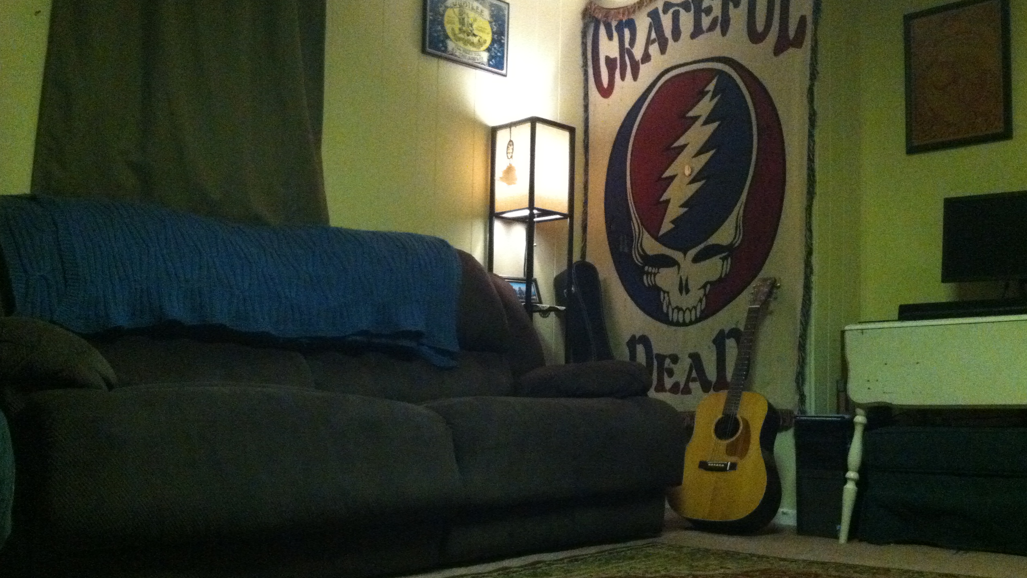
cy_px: 331
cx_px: 512
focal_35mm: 39
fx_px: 1062
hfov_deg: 51.6
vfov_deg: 30.4
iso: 1000
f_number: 2.8
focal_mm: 3.85
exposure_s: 1/15
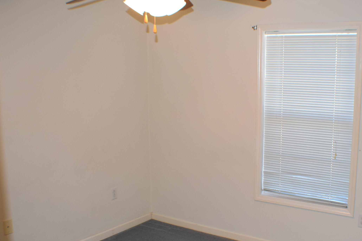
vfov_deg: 24.7
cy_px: 150
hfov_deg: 36.1
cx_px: 236
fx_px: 550
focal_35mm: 55
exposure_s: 1/100
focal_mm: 25
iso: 800
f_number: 5
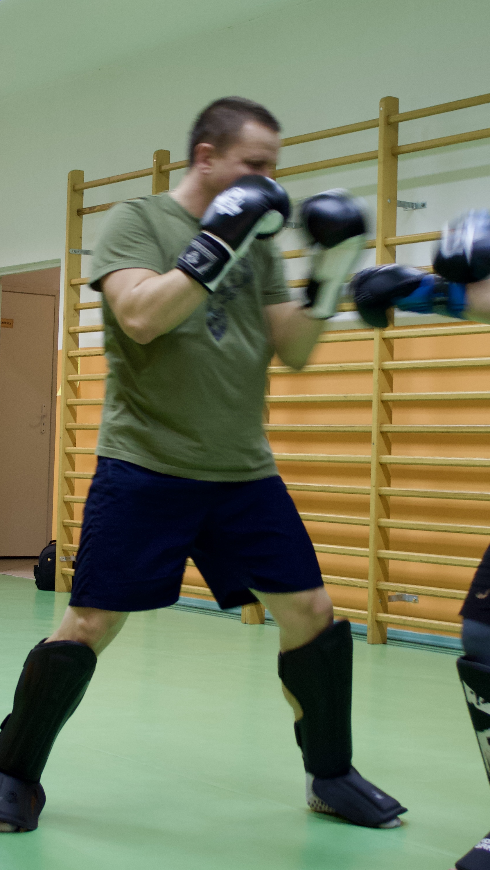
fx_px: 1455
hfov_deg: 19.0
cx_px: 118
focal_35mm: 63
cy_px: 367
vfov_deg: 33.3
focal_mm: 20
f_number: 3.8
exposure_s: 1/30
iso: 400
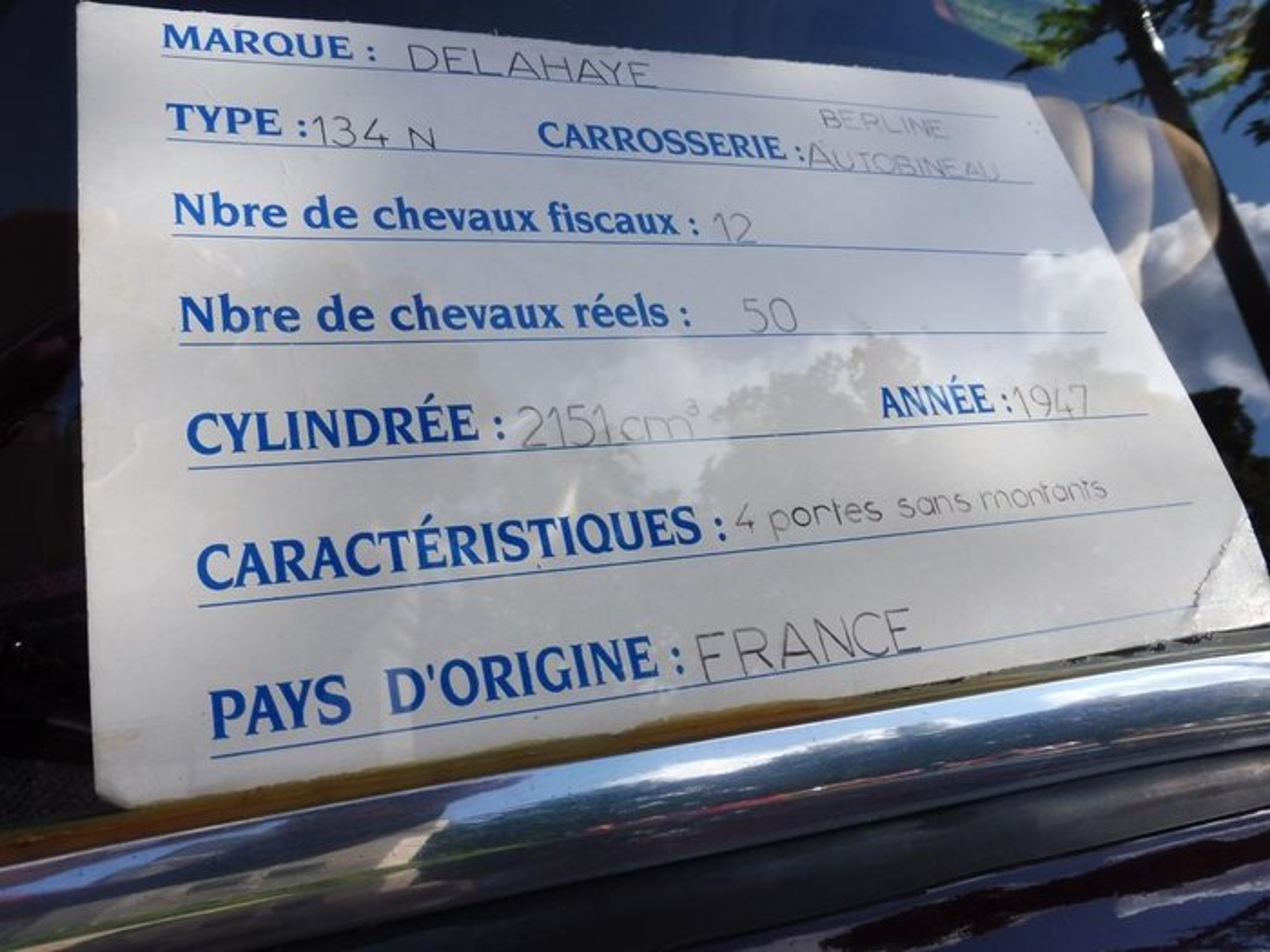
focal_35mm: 30
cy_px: 476
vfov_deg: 46.8
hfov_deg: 60.0
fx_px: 1101
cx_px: 635
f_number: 3.6
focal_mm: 5.4
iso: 100
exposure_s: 1/1000
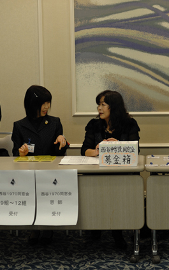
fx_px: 566
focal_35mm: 77
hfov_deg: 16.8
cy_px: 135
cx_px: 140
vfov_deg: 26.8
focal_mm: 50
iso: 450
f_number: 2.8
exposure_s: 1/100
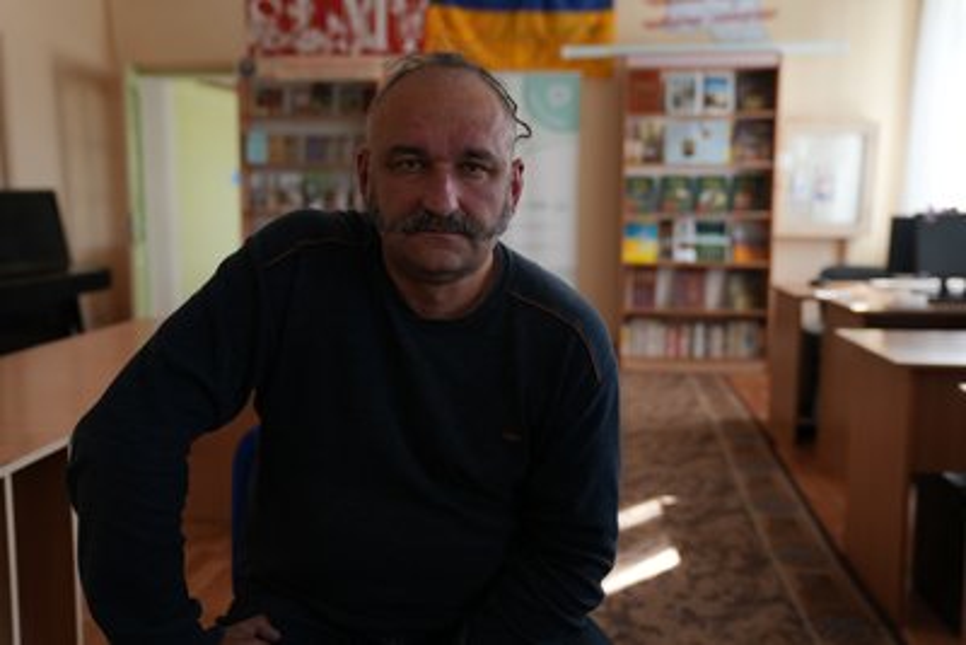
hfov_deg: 55.8
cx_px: 483
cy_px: 322
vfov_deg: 38.9
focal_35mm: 34
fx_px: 913
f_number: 2.8
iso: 100
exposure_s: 1/60
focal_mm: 34
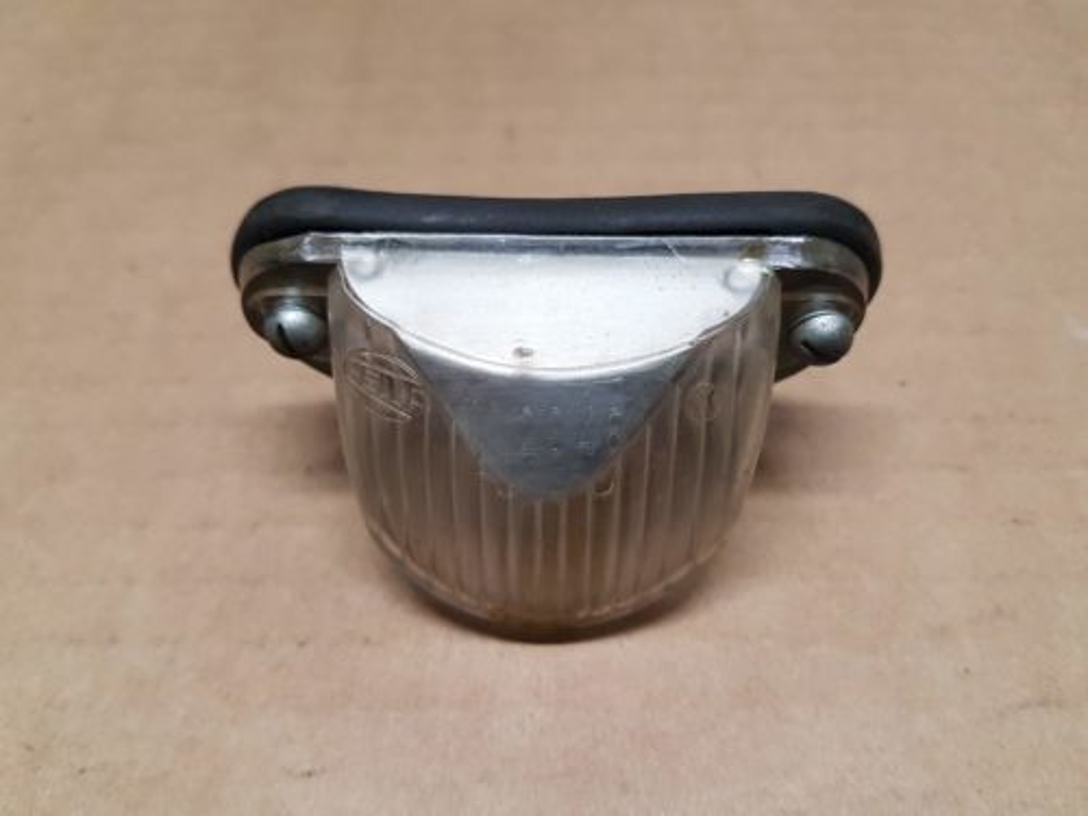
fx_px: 817
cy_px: 408
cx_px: 544
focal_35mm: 26
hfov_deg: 67.3
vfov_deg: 53.1
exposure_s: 1/50
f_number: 1.7
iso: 200
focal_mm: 4.2
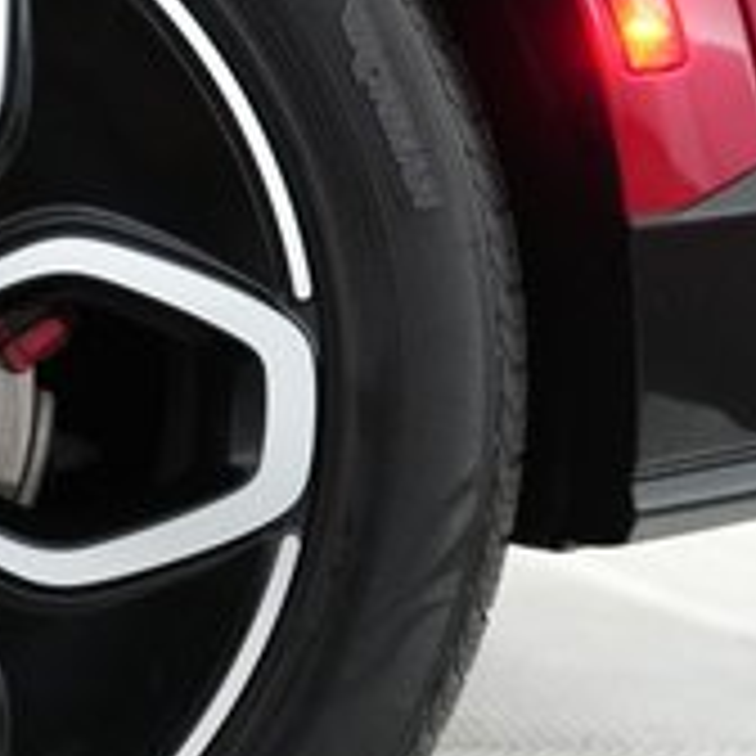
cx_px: -288
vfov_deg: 21.4
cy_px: 414
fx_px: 2001
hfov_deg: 19.4
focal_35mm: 81
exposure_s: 1/160
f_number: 2.8
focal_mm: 25
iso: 4000
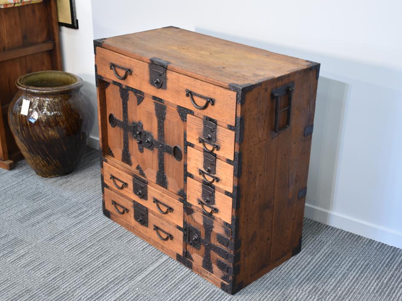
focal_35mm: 53
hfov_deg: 36.2
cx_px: 197
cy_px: 151
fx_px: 615
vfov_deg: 27.5
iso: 400
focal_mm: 32
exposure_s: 1/20
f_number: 4
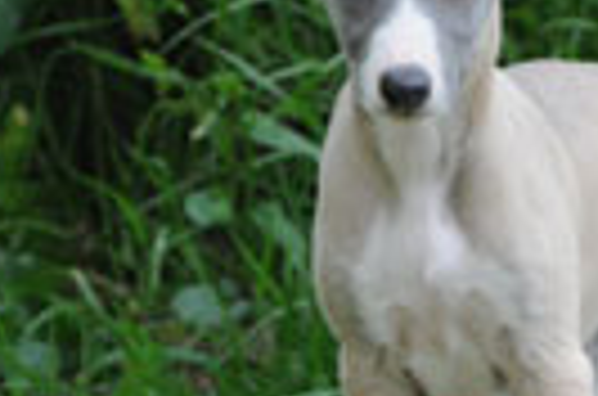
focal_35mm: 1115
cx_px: 477
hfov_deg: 1.9
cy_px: 187
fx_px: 18477
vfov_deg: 1.2
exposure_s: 1/200
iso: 200
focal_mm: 220
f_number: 5.6
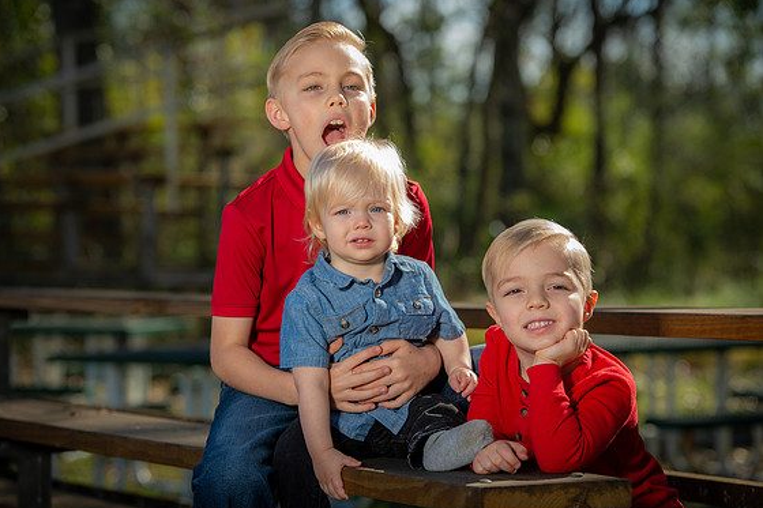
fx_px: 2458
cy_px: 257
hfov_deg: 17.6
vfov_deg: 11.8
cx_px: 369
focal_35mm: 116
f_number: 4.5
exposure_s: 1/250
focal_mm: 112
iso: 50
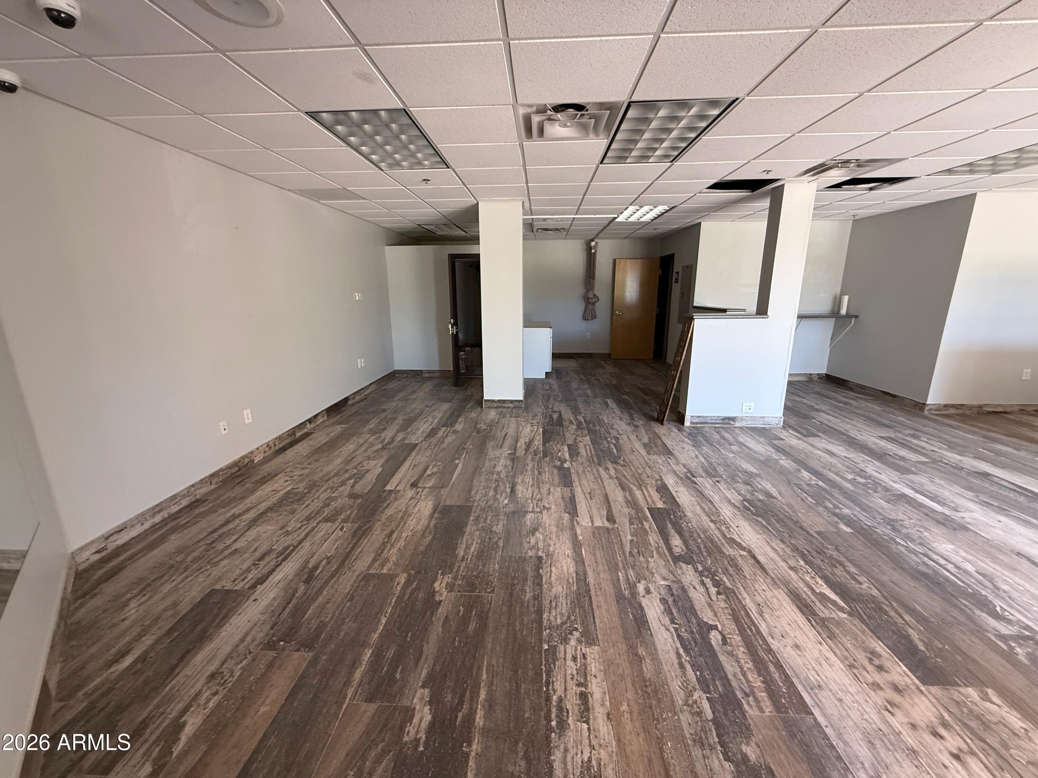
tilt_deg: -13.3
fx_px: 420
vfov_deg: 85.7
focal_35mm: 14
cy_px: 389
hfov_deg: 102.1
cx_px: 519
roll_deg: +0.6
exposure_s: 1/64
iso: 320
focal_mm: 2.22
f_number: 2.2
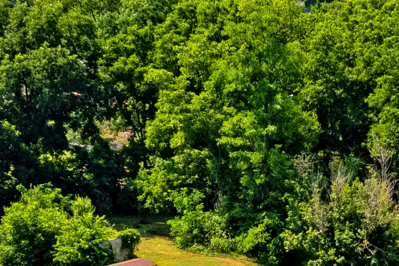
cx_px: 279
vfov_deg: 12.6
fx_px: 1185
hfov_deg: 19.0
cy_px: 296
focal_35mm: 107
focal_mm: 8.38
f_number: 2.8
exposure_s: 1/2000
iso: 100
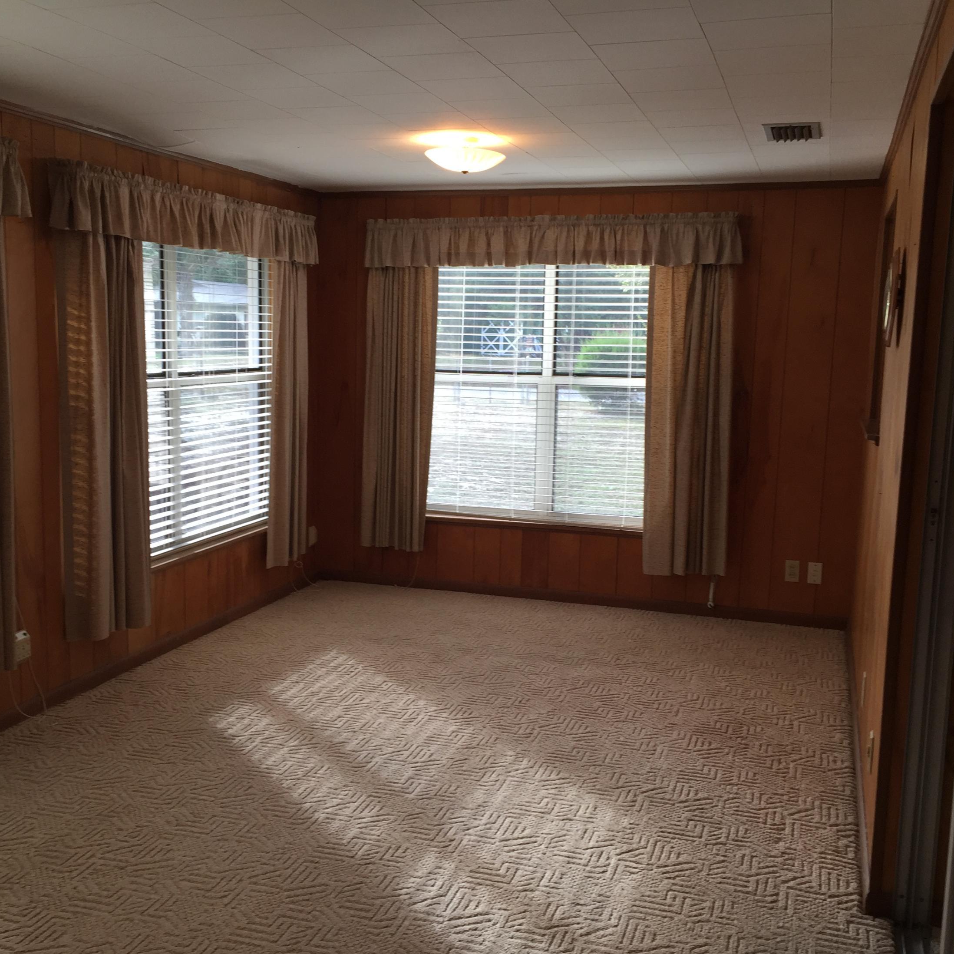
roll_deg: -1.2
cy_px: 487
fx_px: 1091
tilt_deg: -8.9
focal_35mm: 35
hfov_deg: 47.2
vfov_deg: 47.2
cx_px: 478
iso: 40
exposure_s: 1/60
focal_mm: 4.15
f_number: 2.2
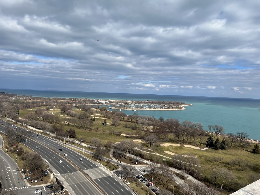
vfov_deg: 53.1
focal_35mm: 26
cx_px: 130
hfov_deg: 67.3
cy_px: 98
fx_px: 195
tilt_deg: -2.5
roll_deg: -2.2
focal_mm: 5.7
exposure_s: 1/6579
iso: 50
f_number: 1.5
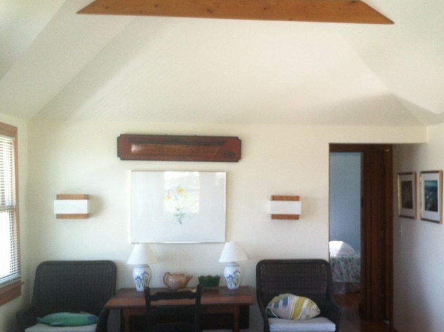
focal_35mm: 52
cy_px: 201
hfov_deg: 36.7
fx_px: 666
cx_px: 273
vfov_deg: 27.9
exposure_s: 1/40
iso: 100
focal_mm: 3.85
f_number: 2.8
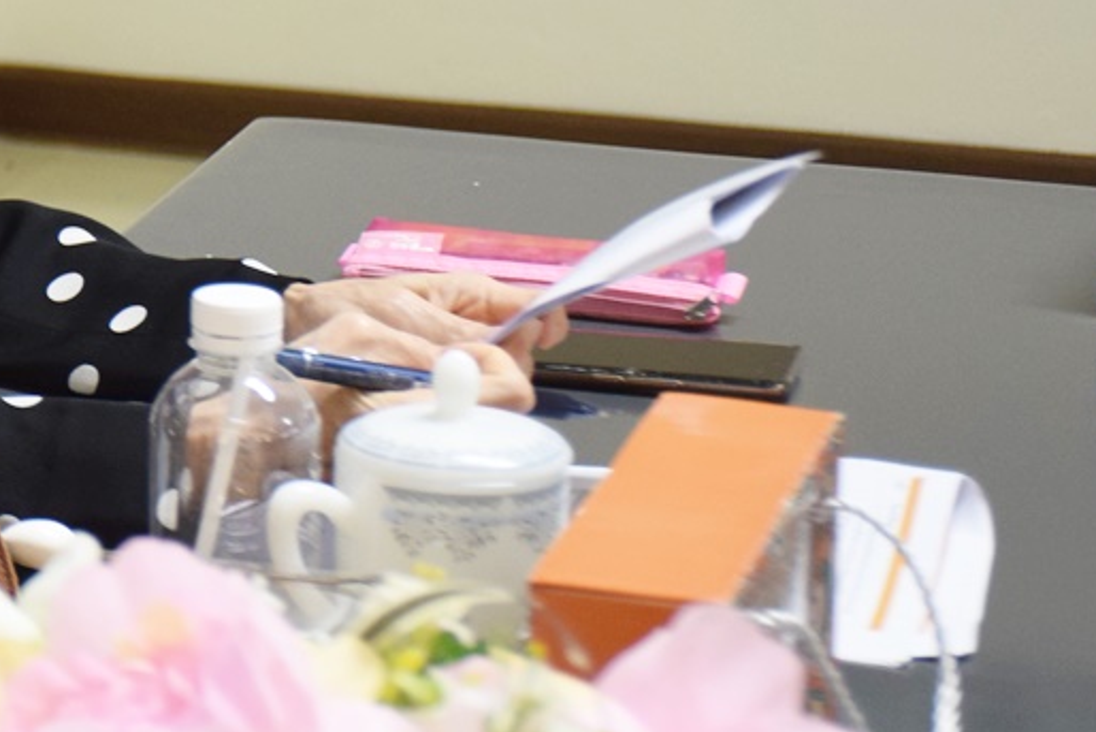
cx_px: -448
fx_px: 5329
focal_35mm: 175
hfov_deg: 11.4
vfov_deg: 7.8
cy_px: -137
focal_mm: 40
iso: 720
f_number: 4.5
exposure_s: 1/60
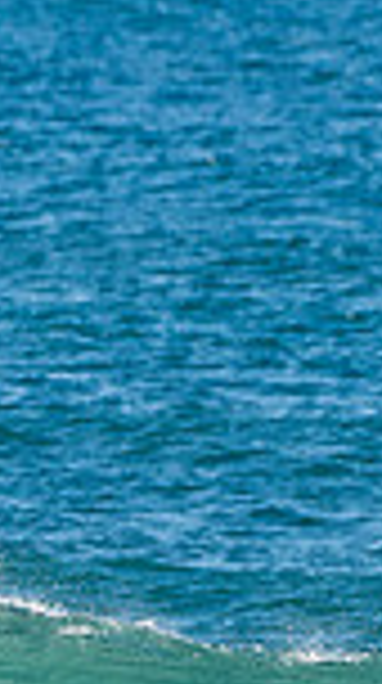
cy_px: 846
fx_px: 44351
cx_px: -49
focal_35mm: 2452
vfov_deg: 0.9
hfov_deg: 0.5
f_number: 8
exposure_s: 1/320
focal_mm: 500
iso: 64
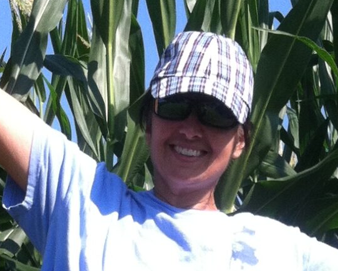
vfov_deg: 9.2
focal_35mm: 161
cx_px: 208
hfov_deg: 12.0
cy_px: 455
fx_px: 1611
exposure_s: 1/612
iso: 80
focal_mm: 3.85
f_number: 2.8
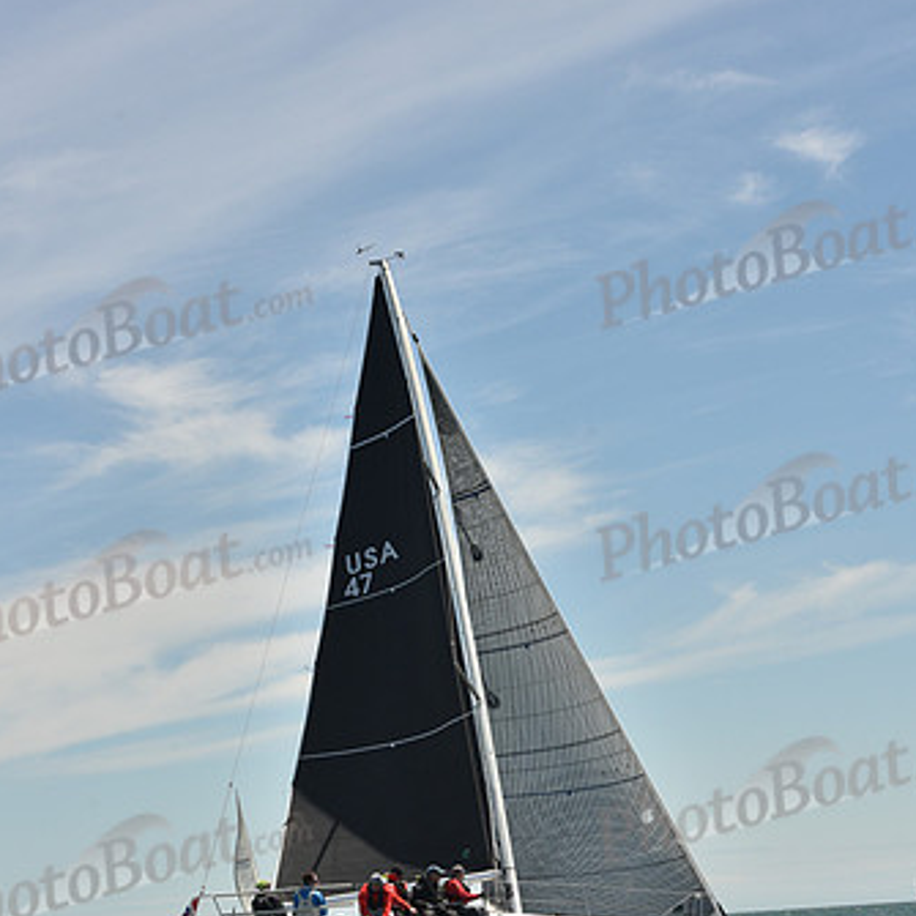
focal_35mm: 103
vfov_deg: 16.8
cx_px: 455
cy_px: 692
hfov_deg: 16.9
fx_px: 3084
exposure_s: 1/800
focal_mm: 70
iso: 320
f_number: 13
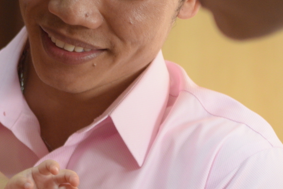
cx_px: -50
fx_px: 2344
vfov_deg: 4.6
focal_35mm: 298
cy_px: 92
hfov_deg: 6.9
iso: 1000
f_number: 3.2
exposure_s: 1/50
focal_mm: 75
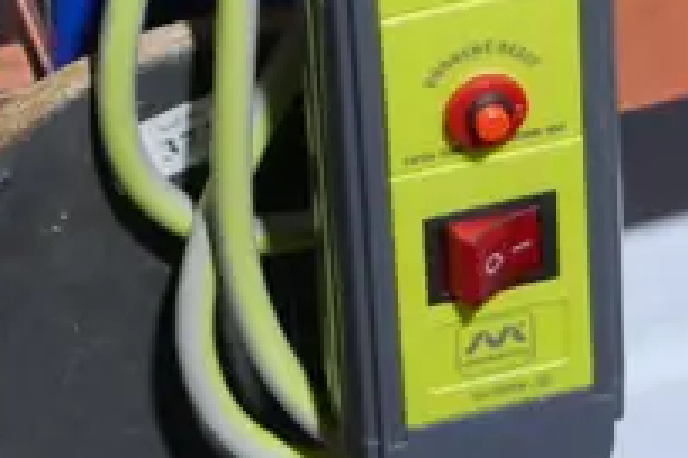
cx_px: 383
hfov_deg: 14.1
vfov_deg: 8.1
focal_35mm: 146
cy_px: -896
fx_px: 2790
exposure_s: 1/60
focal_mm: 14
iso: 320
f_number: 3.5
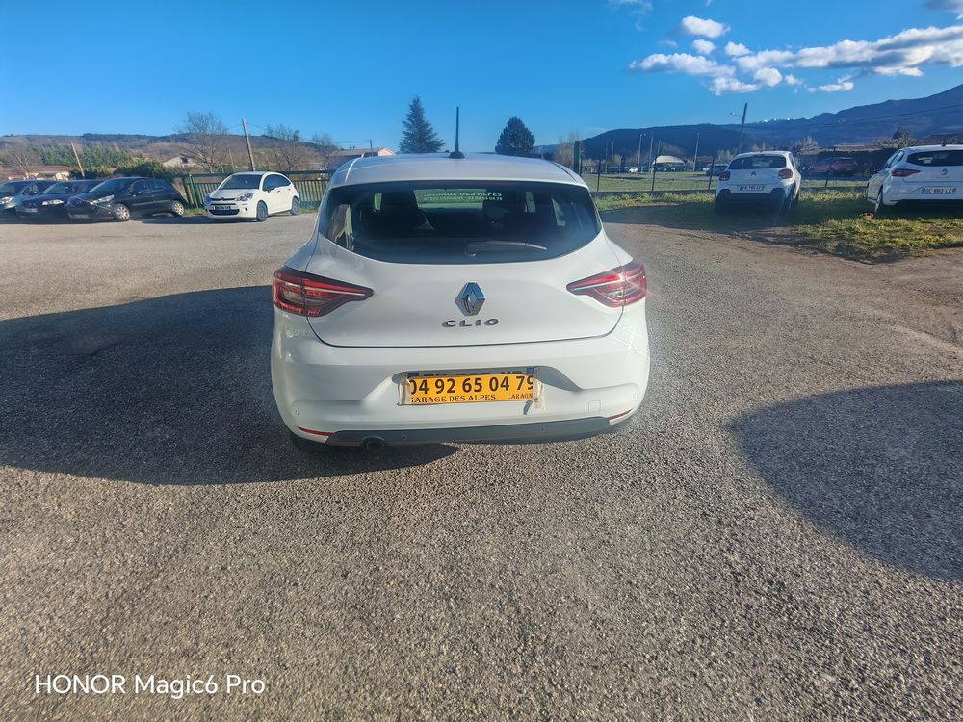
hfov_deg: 91.0
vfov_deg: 74.7
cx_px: 482
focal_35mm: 17
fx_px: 473
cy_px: 361
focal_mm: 1.82
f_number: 2
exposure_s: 1/860
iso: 50
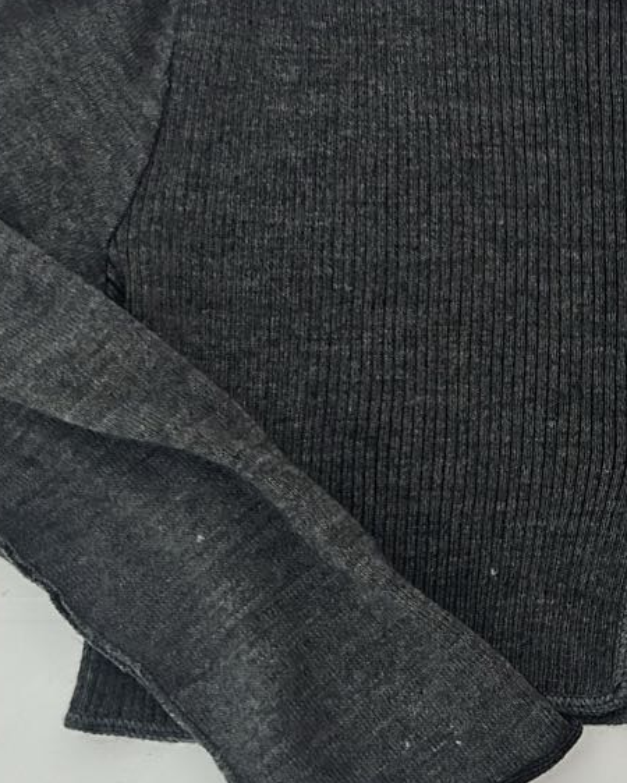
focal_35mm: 65
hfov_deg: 22.3
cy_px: 358
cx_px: 673
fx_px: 1507
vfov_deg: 29.1
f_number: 1.5
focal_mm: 5.7
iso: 500
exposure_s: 1/33
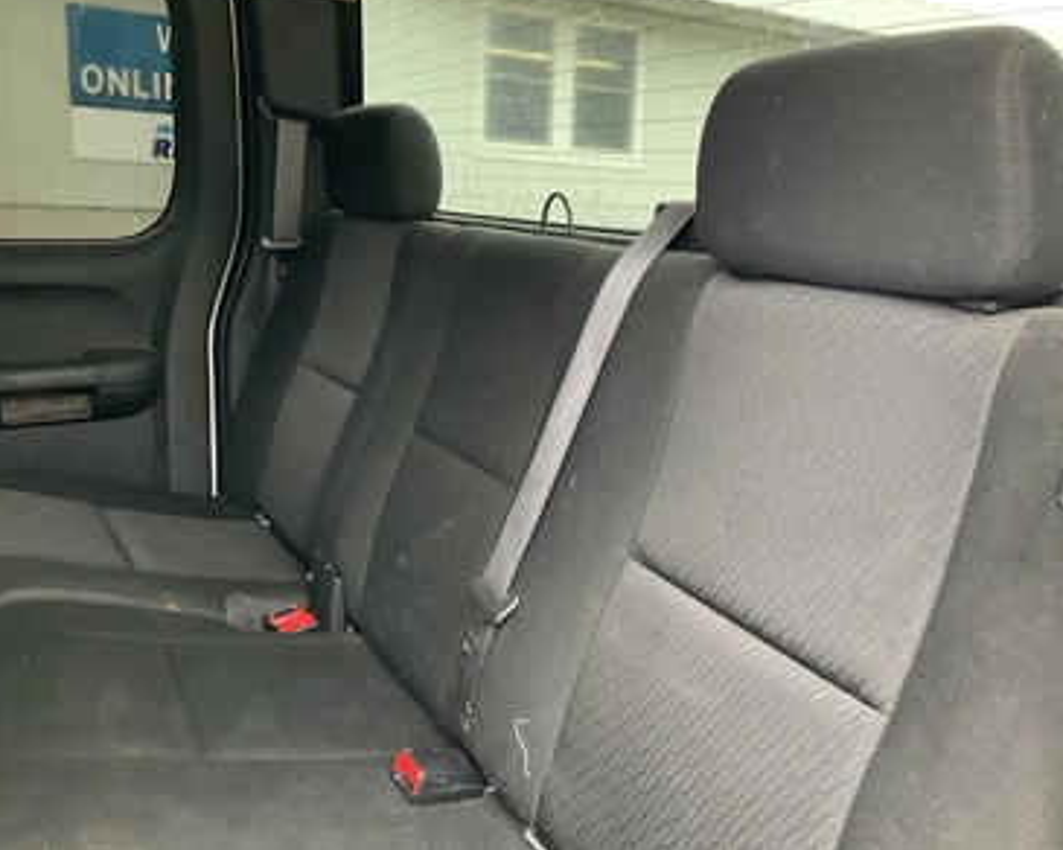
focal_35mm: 31
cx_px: 577
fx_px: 975
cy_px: 416
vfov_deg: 47.1
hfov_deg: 57.1
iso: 64
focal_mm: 3
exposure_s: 1/63
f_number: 1.8
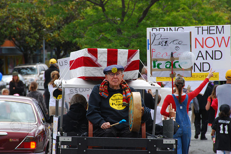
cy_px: 77
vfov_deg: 4.6
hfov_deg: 6.9
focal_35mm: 300
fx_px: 1927
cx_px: 116
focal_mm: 200
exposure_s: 1/180
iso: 250
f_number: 9.5
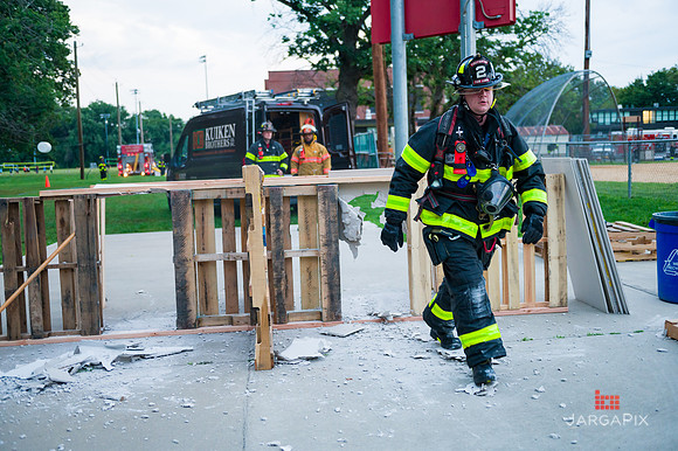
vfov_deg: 35.0
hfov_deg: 50.7
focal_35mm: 38
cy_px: 226
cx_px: 339
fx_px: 715
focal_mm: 38
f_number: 3.2
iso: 1600
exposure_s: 1/200
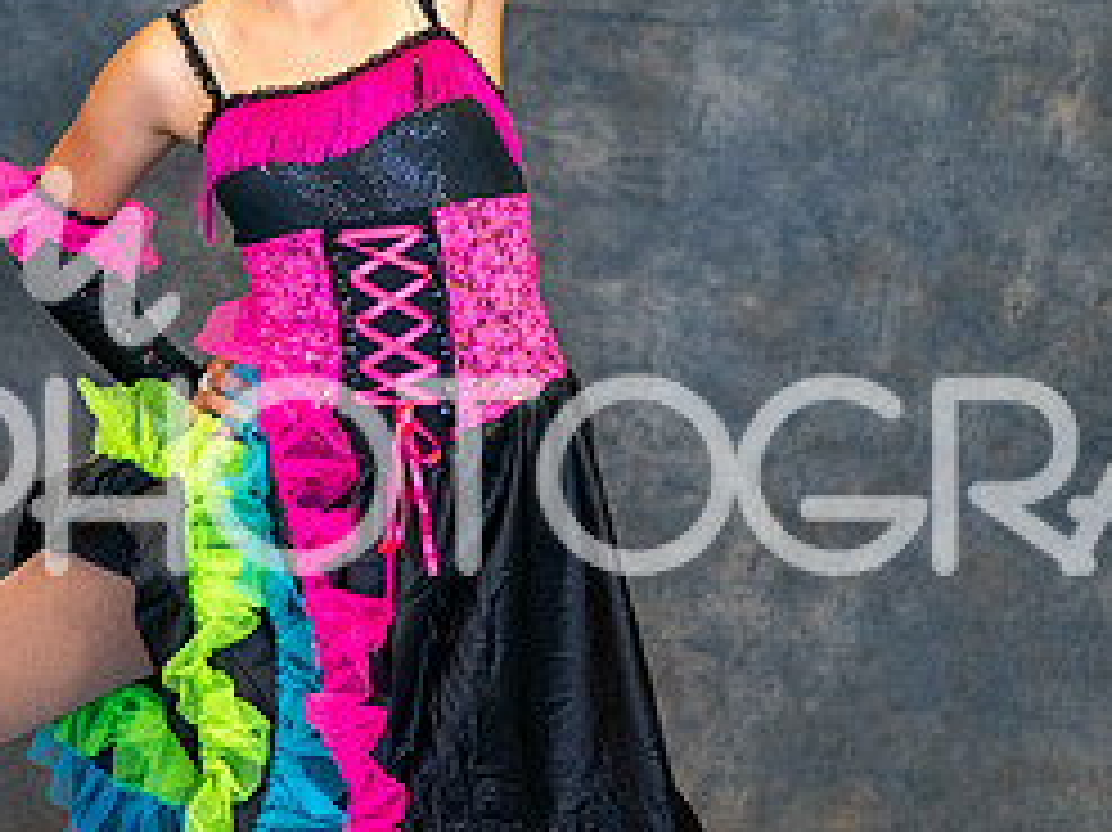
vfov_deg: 6.9
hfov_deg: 9.2
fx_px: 6871
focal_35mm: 214
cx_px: 281
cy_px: 300
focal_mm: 85
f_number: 1.4
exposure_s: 1/250
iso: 320
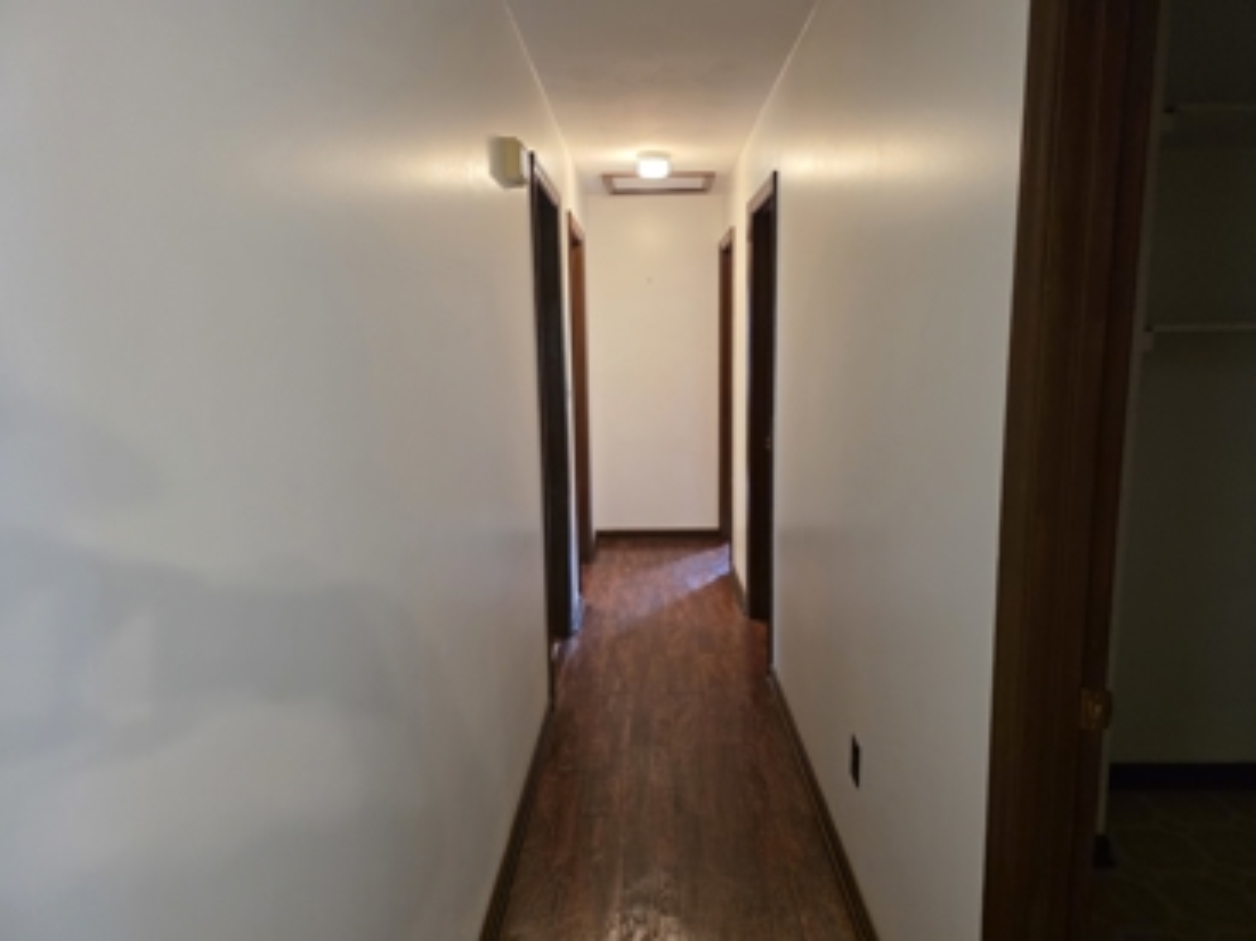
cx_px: 628
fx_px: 834
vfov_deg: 58.9
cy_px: 470
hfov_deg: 73.9
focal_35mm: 23
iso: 640
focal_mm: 6.3
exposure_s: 1/120
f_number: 1.7
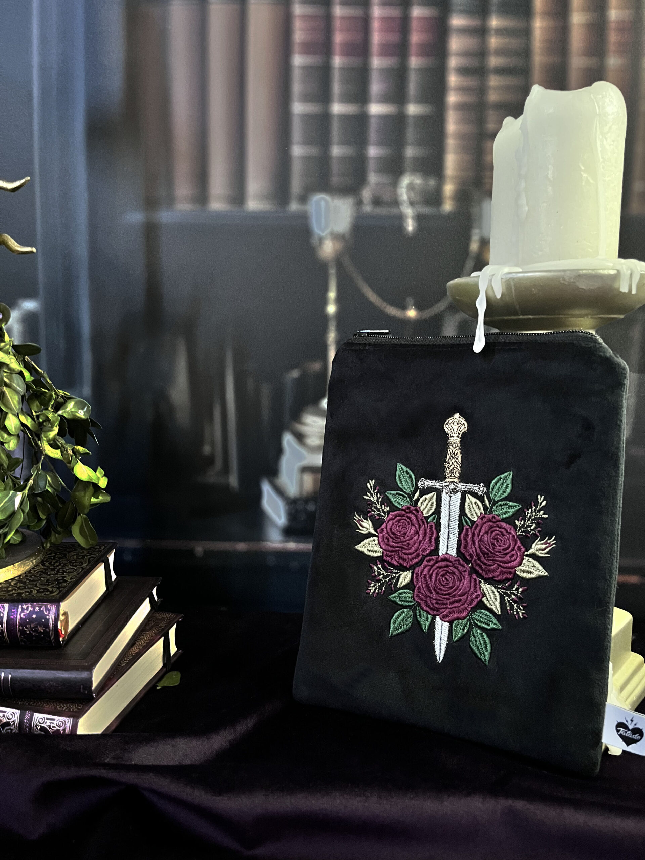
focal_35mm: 26
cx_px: 322
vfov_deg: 67.3
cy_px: 430
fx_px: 646
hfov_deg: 53.1
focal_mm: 5.1
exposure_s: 1/25
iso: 1000
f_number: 1.6
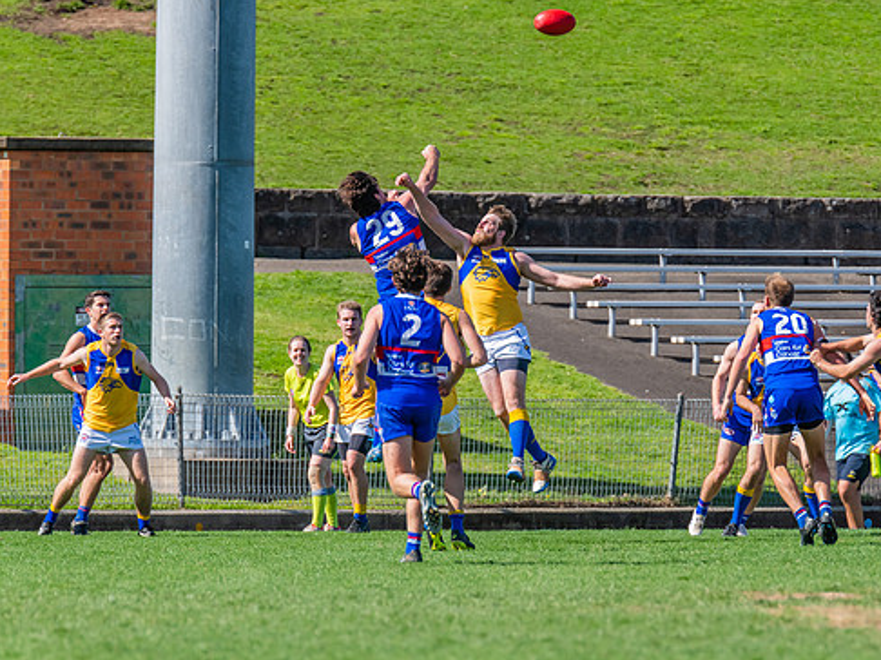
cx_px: 538
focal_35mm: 518
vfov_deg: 2.9
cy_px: 333
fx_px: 13177
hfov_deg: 3.8
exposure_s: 1/1600
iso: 800
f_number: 7.1
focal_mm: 420
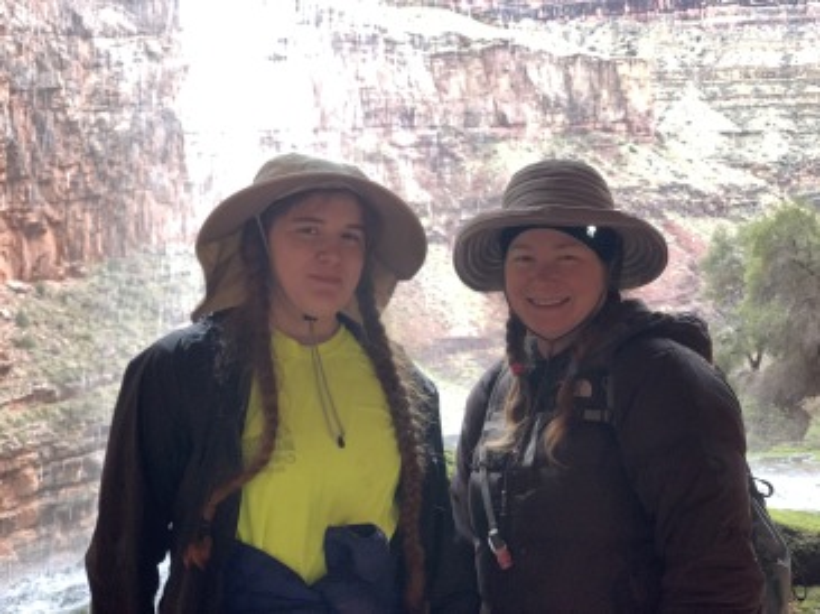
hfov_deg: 36.8
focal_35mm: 52
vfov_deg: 28.0
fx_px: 1231
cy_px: 307
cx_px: 410
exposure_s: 1/122
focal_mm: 6
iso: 80
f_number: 2.4
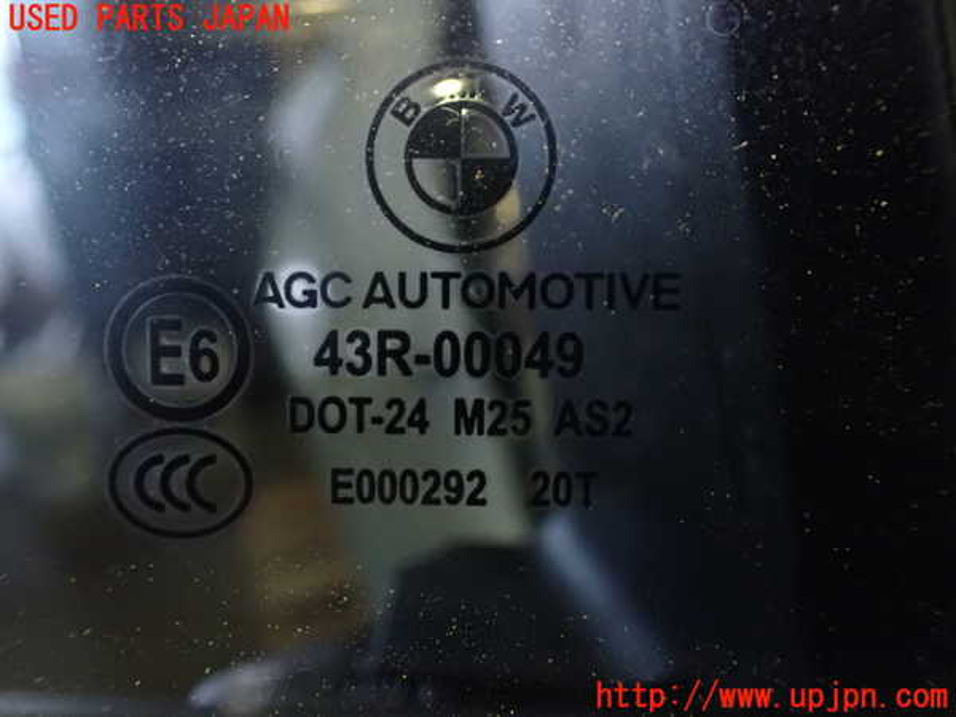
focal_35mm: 30
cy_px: 358
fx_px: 829
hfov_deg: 60.0
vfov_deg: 46.8
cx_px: 478
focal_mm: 5.4
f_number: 2.3
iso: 1600
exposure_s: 1/20
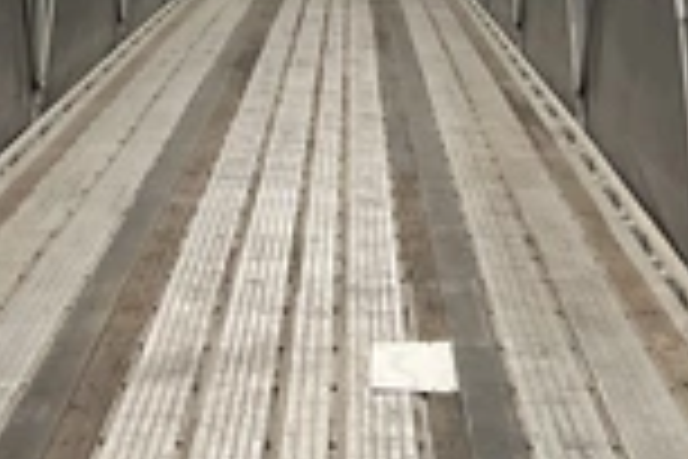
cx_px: 351
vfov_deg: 16.3
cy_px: -144
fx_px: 1510
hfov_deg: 25.7
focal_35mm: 79
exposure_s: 1/122
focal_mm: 3
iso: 64
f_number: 1.8
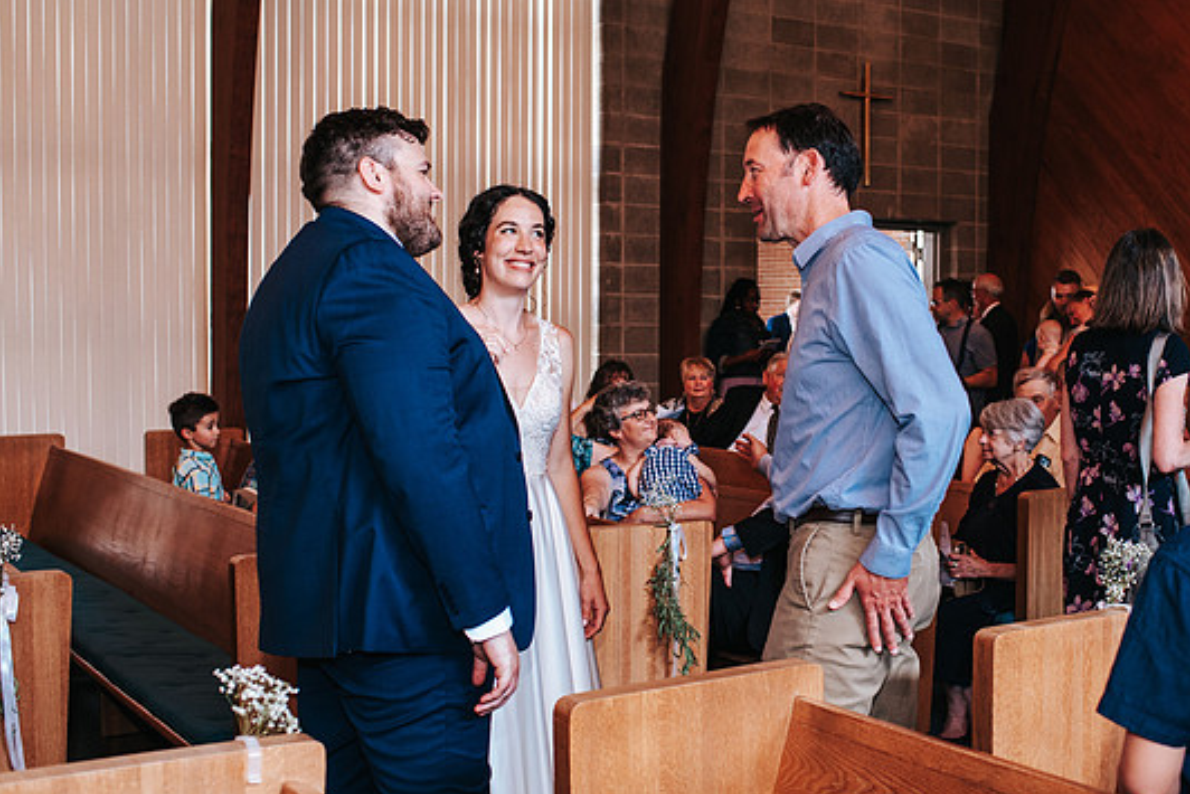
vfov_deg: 28.1
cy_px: 395
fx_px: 1587
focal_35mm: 48
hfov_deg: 40.7
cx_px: 778
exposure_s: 1/125
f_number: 3.2
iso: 1000
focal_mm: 35
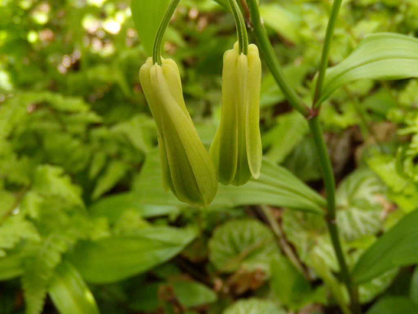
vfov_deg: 34.3
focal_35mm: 42
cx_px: 209
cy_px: 157
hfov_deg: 44.8
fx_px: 507
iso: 125
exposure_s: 1/80
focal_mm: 7.5
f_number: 3.7
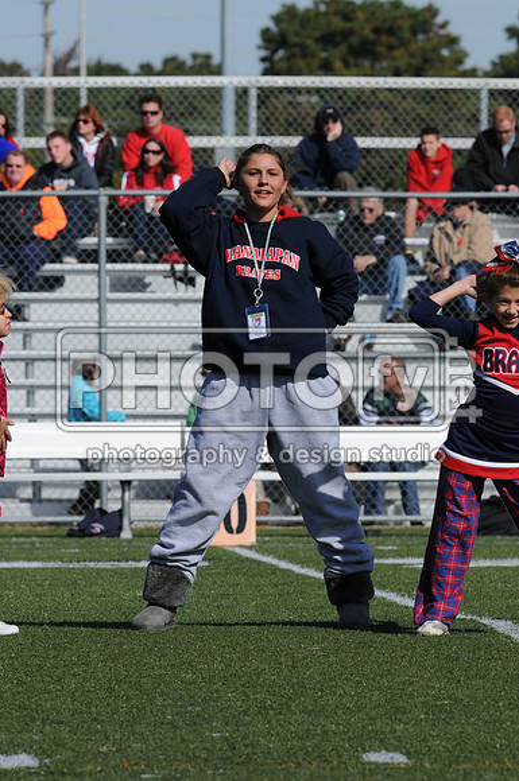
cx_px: 260
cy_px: 390
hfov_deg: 3.0
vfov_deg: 4.6
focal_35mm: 450
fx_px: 9760
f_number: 11
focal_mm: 300
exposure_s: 1/500
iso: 200
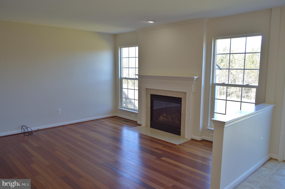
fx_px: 214
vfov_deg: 47.8
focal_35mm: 27
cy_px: 94
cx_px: 142
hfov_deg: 67.4
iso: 280
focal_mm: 18
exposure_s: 1/125
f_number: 3.5
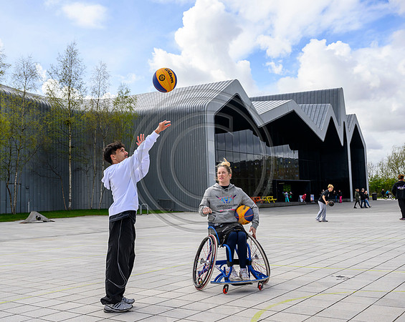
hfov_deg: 48.4
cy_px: 161
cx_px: 192
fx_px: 450
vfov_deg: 39.4
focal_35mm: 38
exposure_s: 1/1600
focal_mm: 33.5
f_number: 5.6
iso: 500
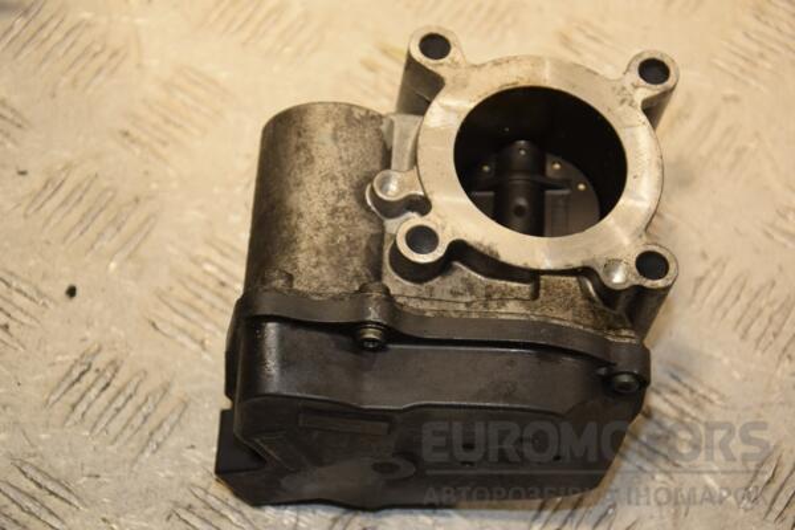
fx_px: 2186
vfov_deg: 13.8
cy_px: 265
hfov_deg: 20.6
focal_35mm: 99
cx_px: 398
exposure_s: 1/200
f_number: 5.3
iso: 800
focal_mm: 66
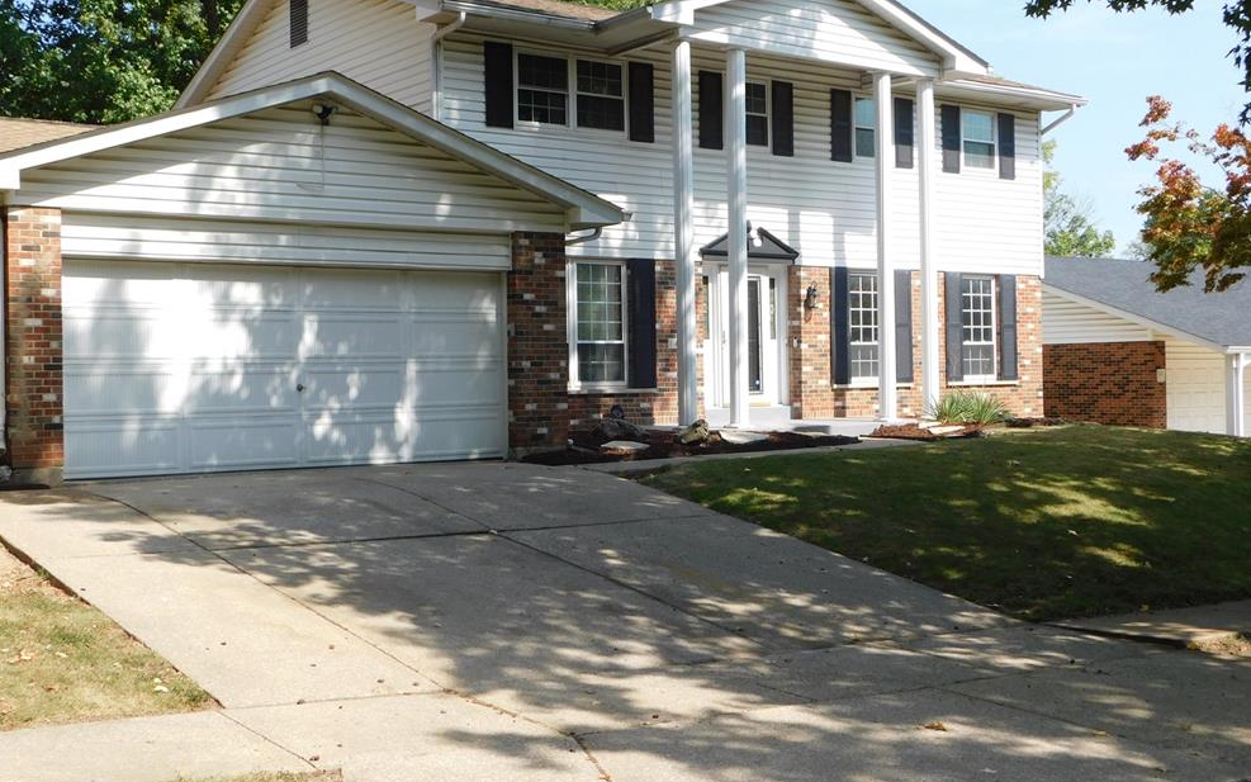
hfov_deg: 45.3
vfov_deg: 29.2
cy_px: 374
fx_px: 1500
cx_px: 619
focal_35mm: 44
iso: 125
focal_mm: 7.1
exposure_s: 1/640
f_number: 3.6
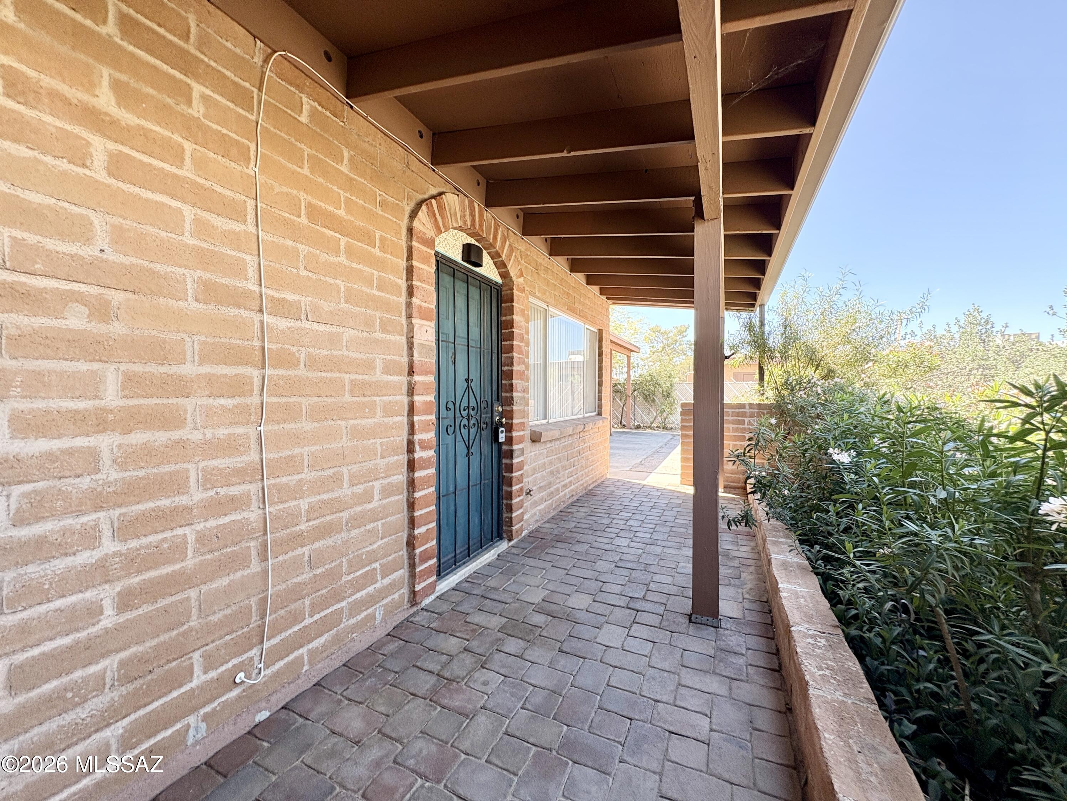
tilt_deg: +0.2
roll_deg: +0.4
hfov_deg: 102.1
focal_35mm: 14
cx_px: 534
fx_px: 432
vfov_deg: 85.7
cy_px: 400
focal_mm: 2.22
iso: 64
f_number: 2.2
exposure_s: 1/183
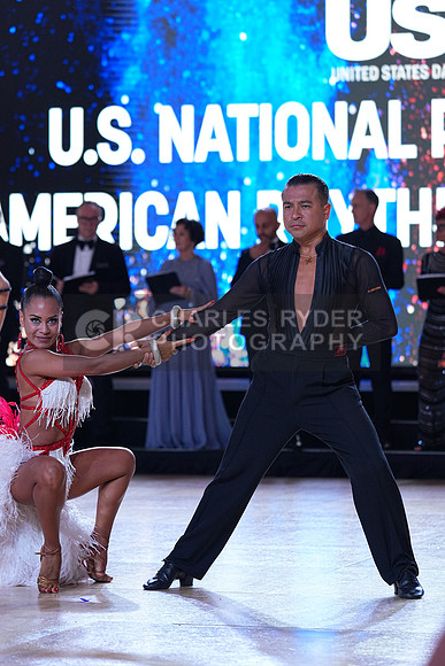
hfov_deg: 9.7
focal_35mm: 141
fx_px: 2613
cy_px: 333
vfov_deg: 14.5
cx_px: 222
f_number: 4
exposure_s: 1/400
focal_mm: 141
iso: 1000
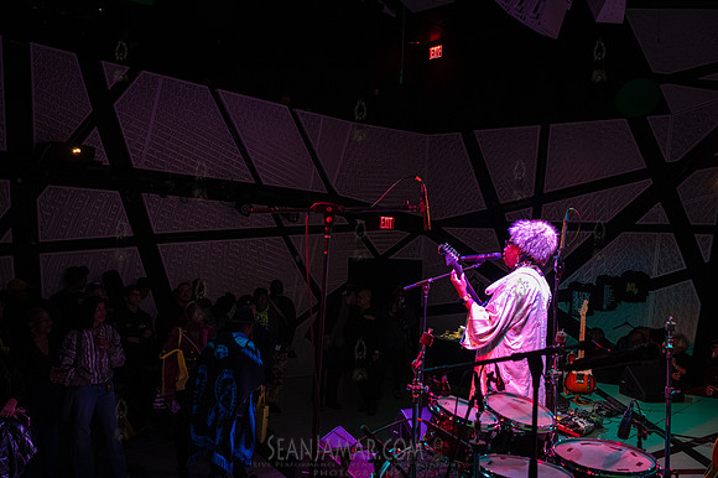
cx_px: 359
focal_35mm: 35
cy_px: 239
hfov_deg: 54.5
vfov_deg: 37.8
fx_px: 698
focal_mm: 35
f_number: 4.5
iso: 10000
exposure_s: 1/400
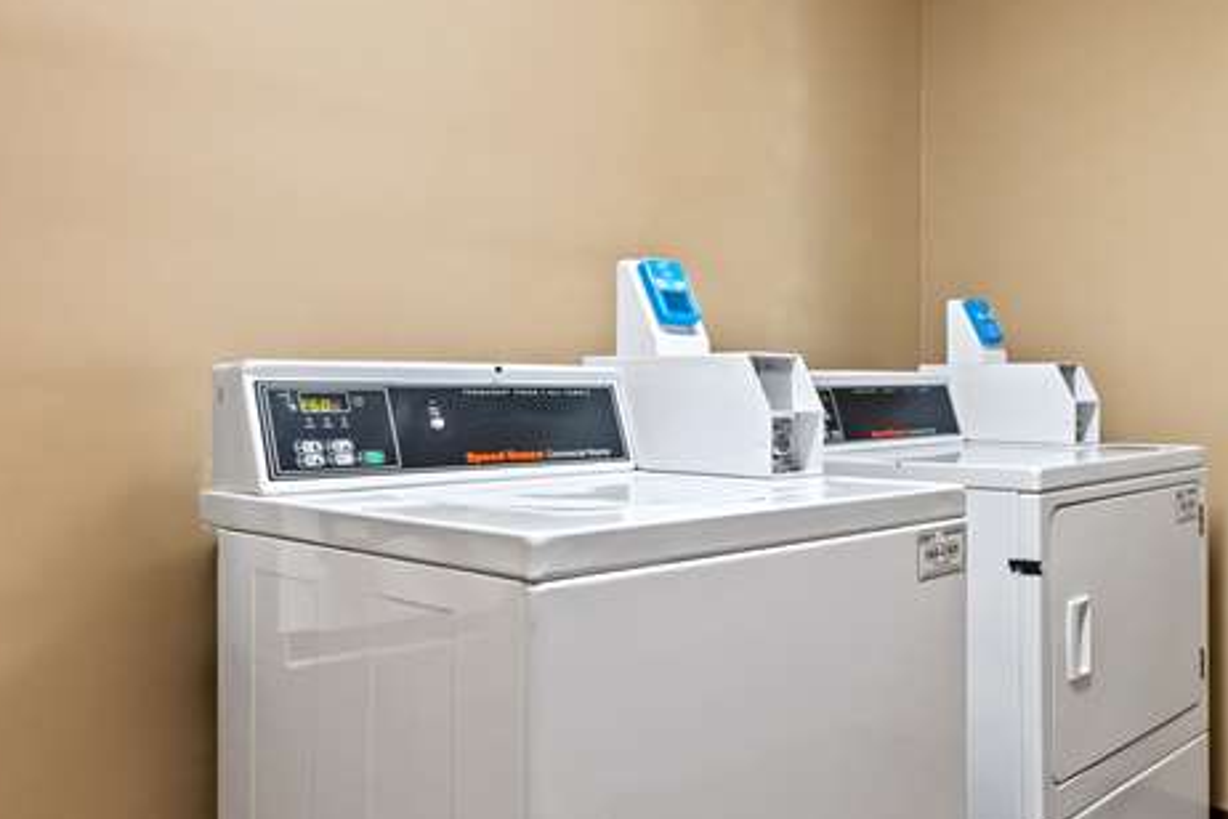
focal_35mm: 31
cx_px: 1062
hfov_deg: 54.1
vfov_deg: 42.3
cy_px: 380
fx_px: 1057
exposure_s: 1/3
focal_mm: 14
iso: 250
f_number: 8
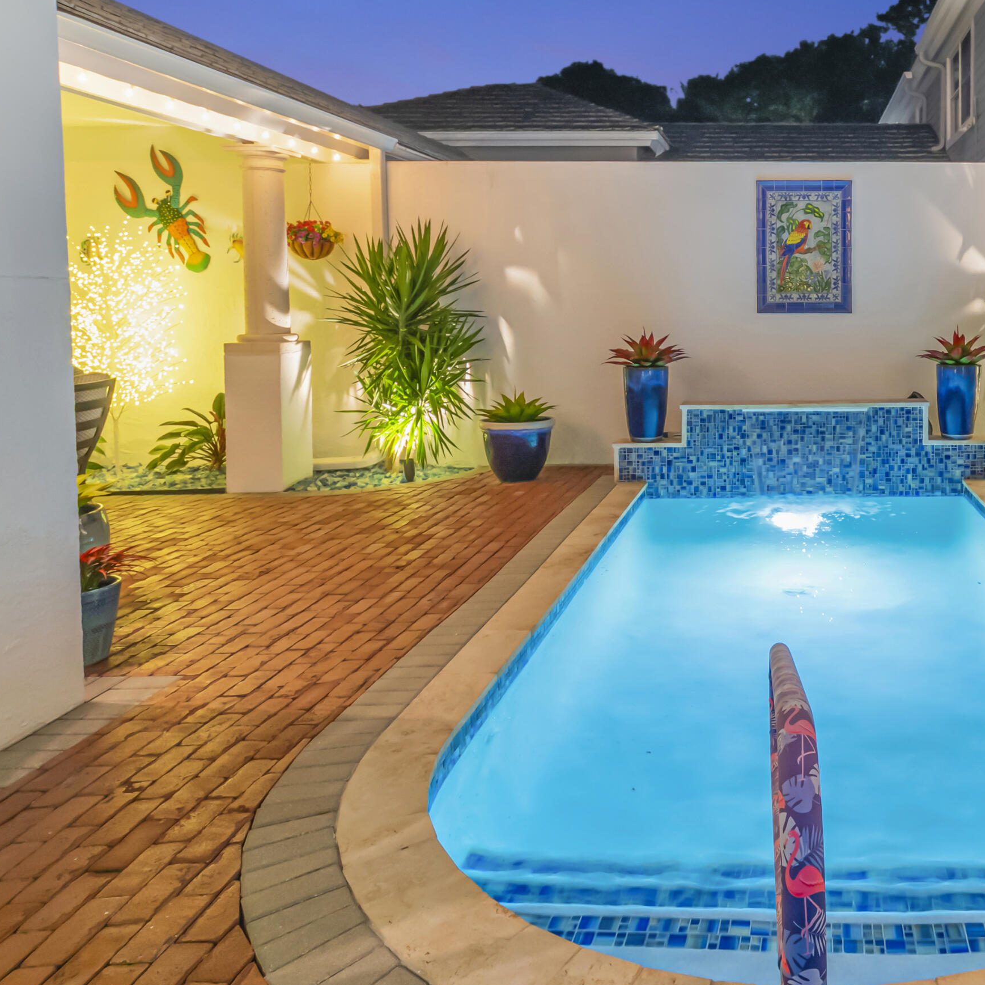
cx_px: 788
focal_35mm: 22
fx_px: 708
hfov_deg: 63.6
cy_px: 552
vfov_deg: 69.4
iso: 640
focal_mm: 10
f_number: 8
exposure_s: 1/4
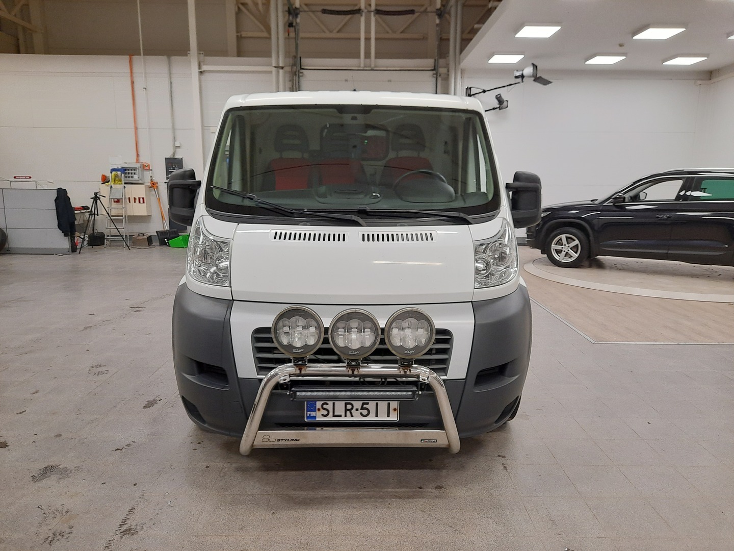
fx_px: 530
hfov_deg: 69.4
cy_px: 276
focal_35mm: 25
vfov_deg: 54.9
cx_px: 367
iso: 250
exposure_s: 1/60
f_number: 2
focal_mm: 4.6
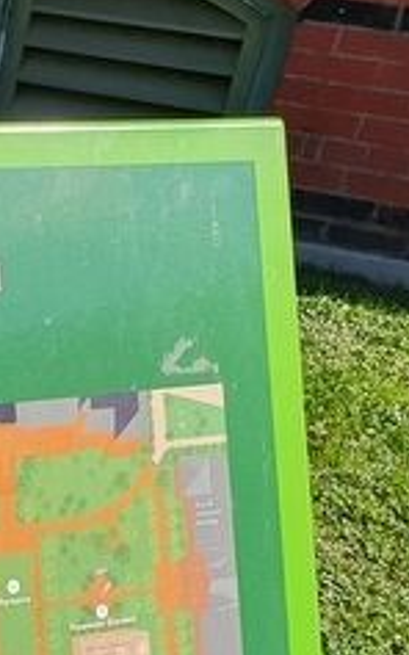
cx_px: -533
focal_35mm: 93
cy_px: 608
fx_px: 1660
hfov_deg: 11.8
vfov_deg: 21.7
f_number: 2.4
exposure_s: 1/1576
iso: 50
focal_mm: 4.32
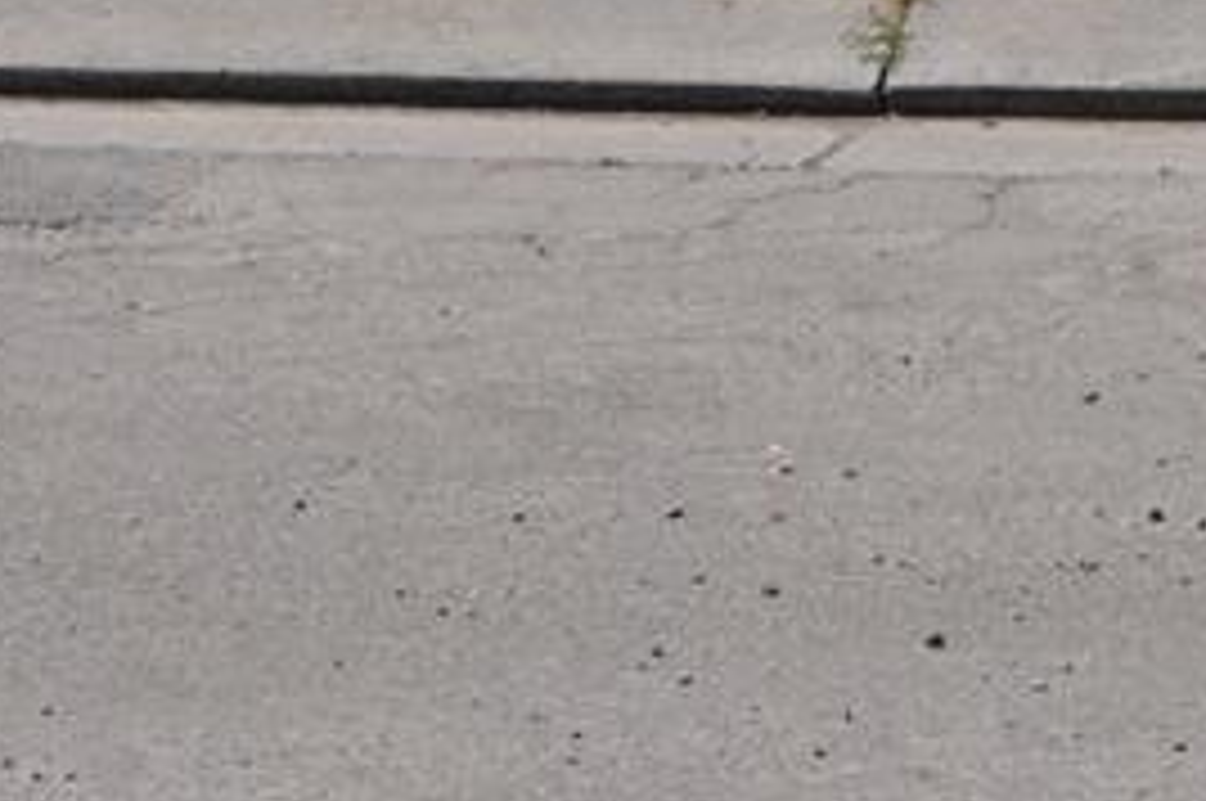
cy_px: -1132
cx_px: 1976
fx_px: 7294
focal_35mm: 218
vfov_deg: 6.0
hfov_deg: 9.1
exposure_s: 1/500
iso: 250
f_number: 11
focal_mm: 26
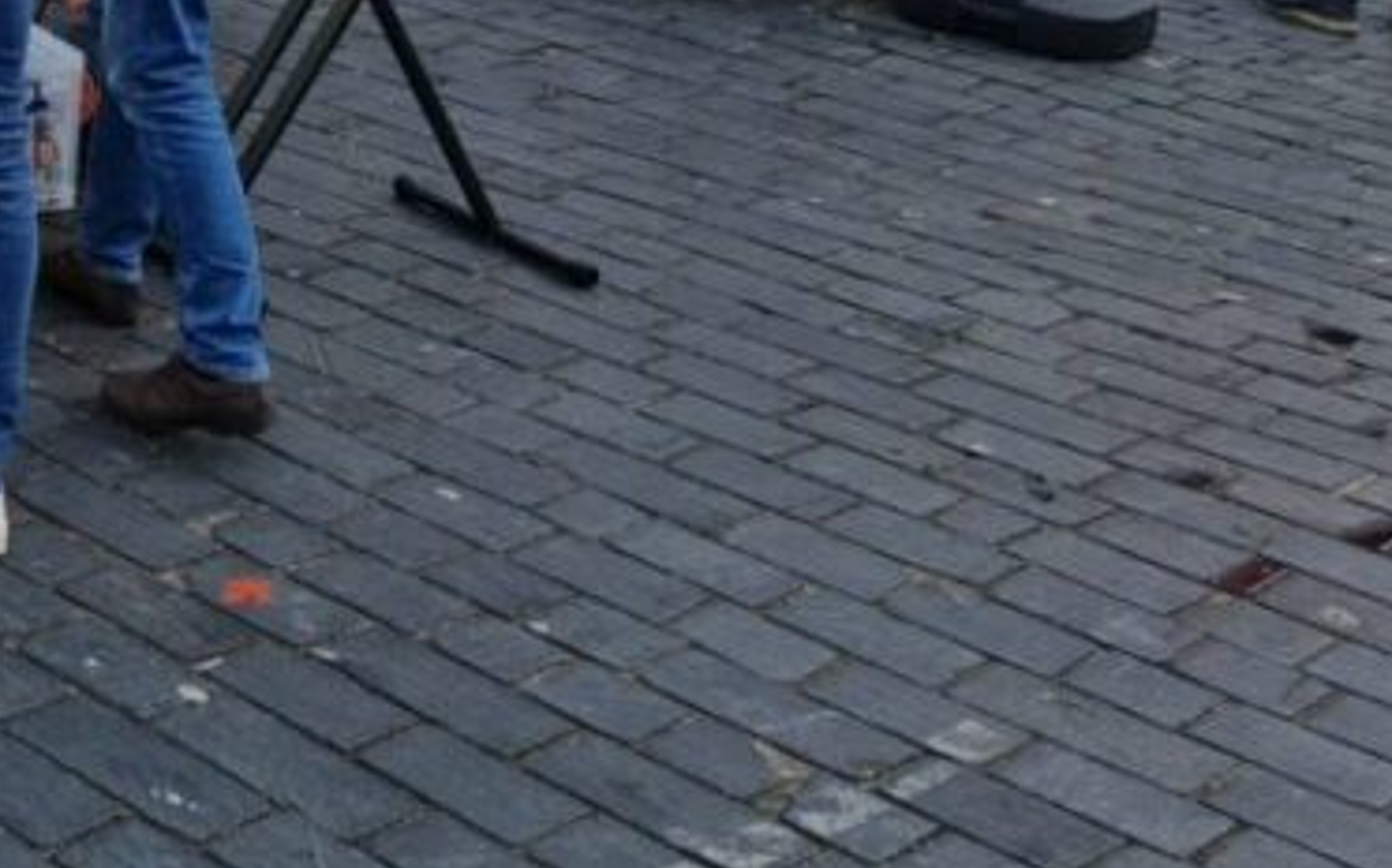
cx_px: -509
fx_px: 2768
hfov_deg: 24.1
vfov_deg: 16.5
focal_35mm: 73
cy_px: -374
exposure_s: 1/395
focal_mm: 7
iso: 50
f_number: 1.8
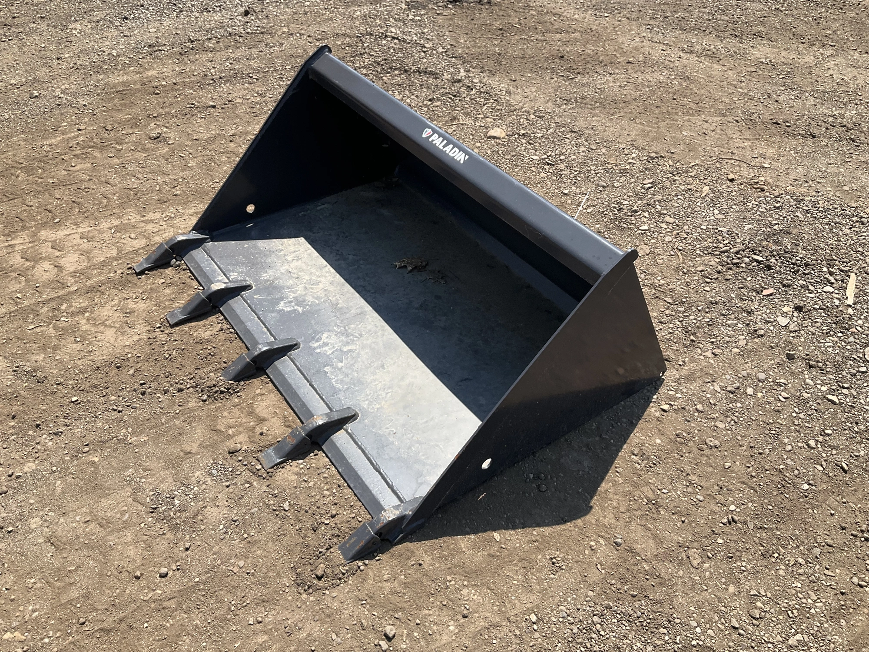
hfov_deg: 61.7
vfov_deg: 48.2
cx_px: 434
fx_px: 728
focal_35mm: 29
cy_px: 326
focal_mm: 3
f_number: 1.8
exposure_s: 1/1168
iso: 25
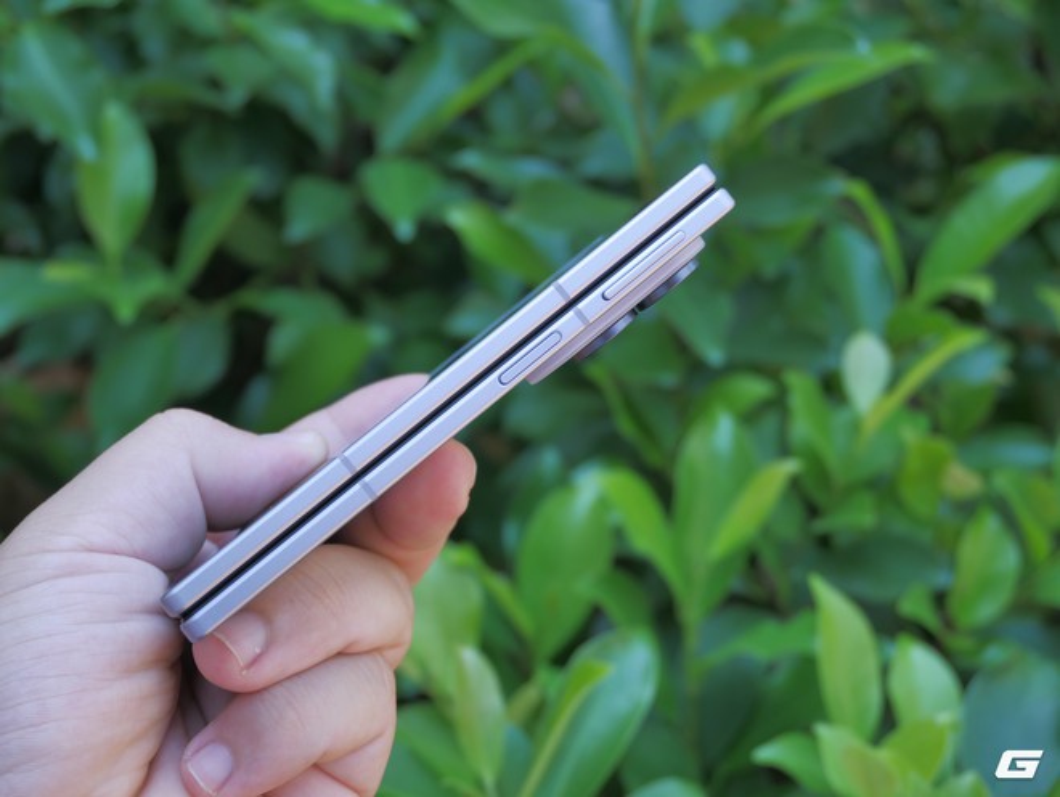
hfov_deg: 32.2
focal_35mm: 60
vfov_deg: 24.4
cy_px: 398
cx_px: 530
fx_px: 1839
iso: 200
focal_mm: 30
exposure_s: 1/125
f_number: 5.3
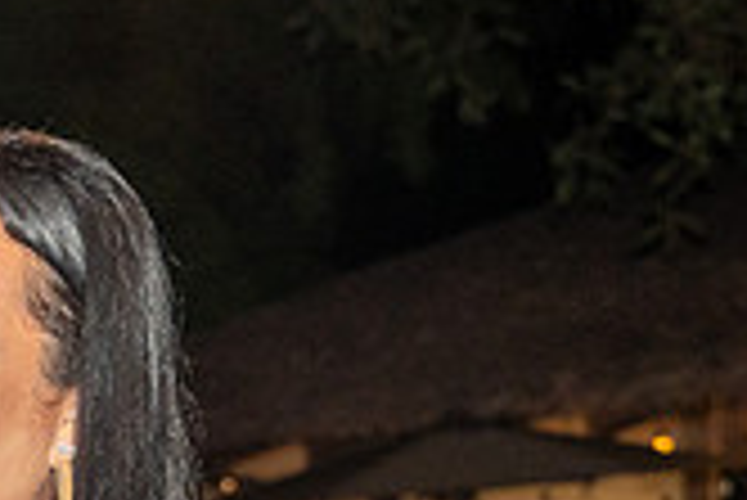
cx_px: -320
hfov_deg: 9.9
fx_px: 4216
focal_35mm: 203
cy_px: 741
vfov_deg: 6.7
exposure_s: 1/160
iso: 2000
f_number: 5.6
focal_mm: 58
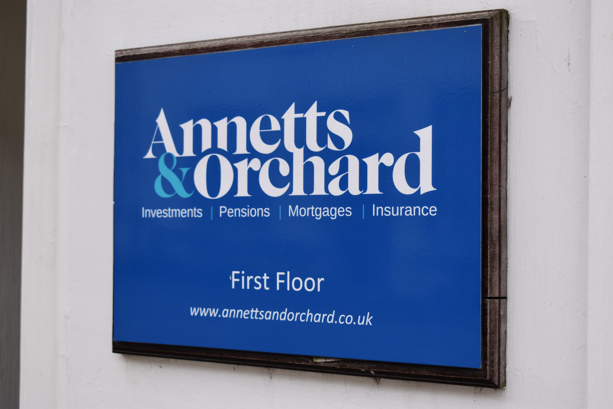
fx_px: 1022
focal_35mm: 60
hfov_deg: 33.4
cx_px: 306
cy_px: 204
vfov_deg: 22.6
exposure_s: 1/250
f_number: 5.6
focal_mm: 40
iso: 200
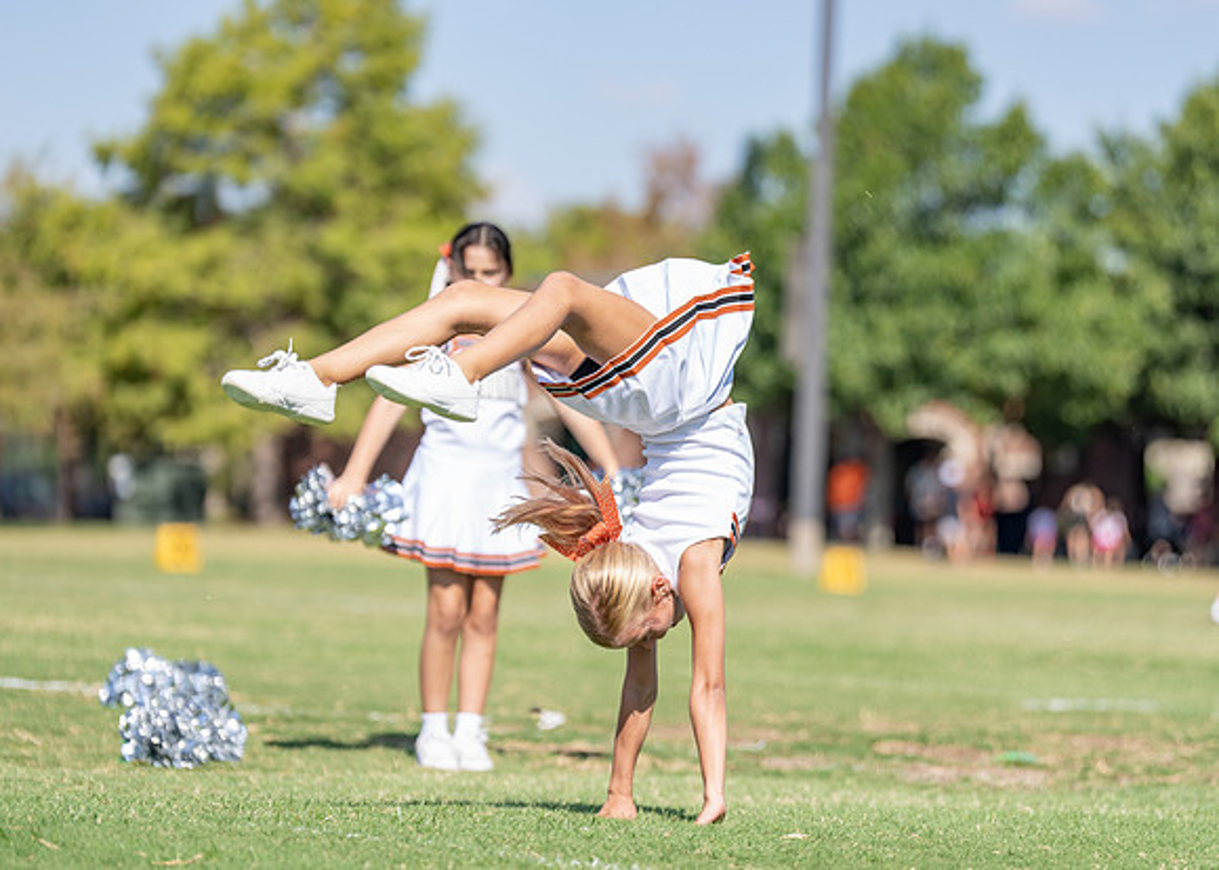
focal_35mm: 164
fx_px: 5675
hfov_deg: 12.3
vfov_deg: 8.8
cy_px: 435
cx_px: 610
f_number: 2.8
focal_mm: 141
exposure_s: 1/1600
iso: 125
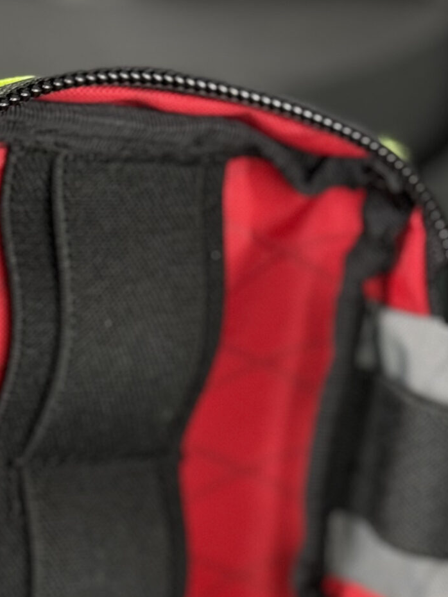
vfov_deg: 14.5
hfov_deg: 11.2
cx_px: 357
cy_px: 678
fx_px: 2278
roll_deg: +0.5
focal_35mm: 132
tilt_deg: -32.3
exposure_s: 1/60
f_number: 1.78
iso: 125
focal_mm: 6.76
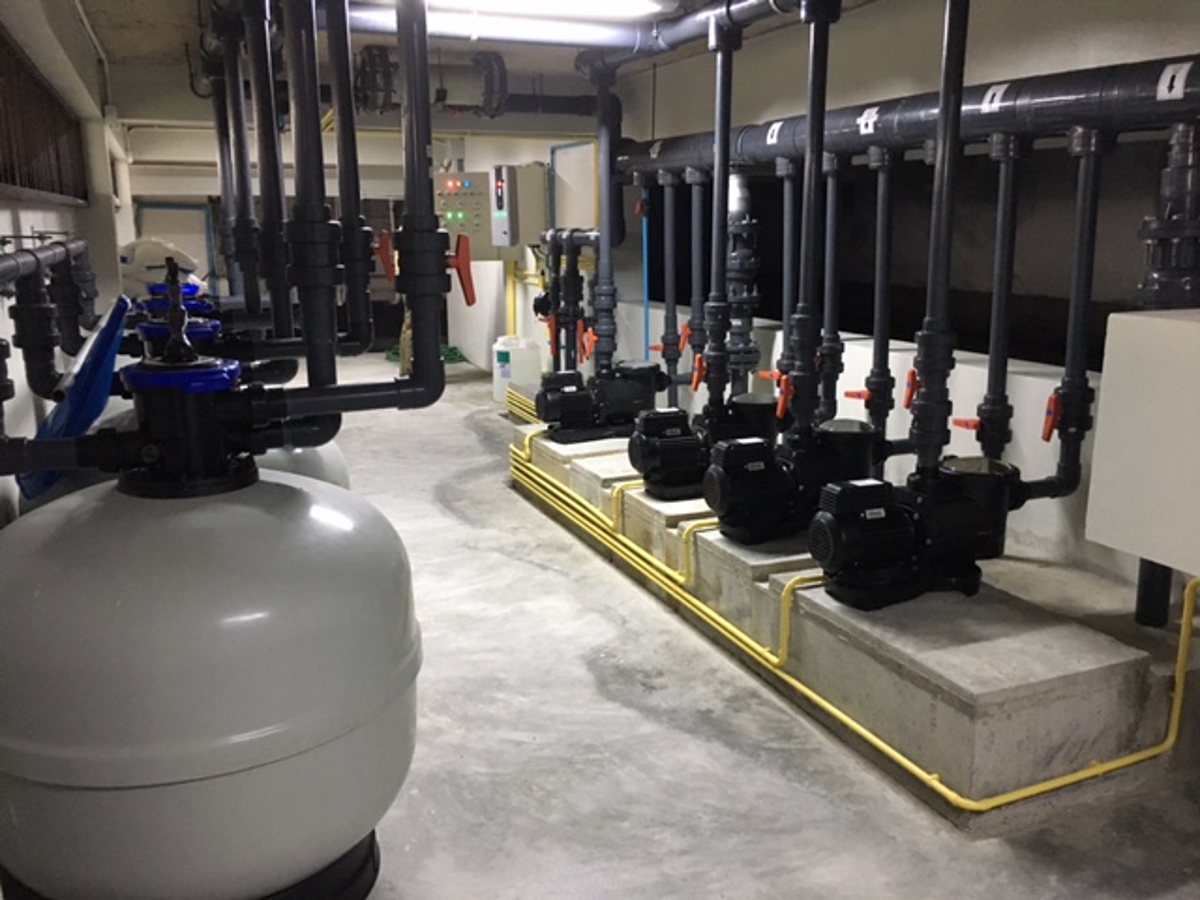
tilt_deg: -11.9
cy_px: 450
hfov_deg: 61.7
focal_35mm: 29
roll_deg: -0.7
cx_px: 600
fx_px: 1005
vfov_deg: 48.2
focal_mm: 4.15
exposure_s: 1/17
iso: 250
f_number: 2.2
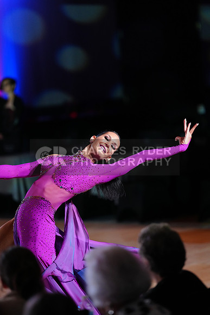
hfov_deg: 6.9
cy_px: 158
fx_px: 1749
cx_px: 105
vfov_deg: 10.3
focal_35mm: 200
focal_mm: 200
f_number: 3.2
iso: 3200
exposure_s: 1/500
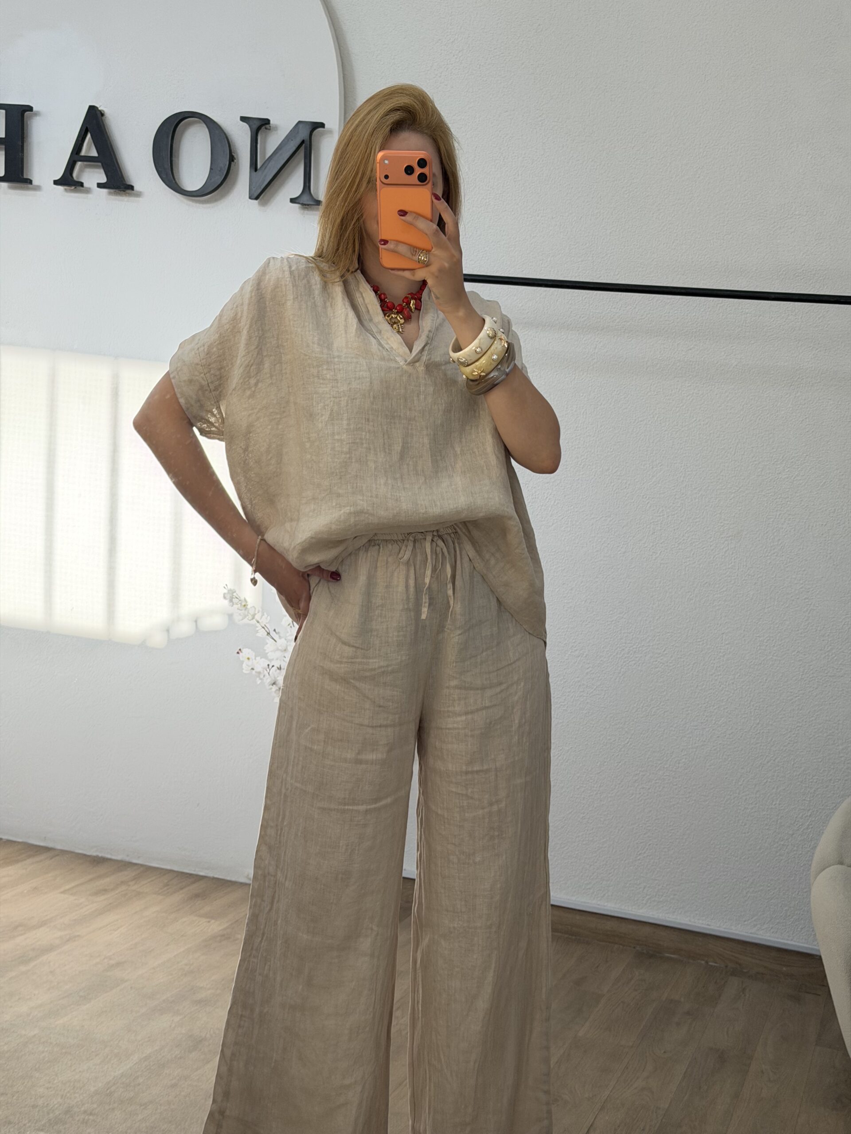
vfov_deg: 39.7
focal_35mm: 48
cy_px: 567
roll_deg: -4.5
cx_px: 426
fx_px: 1573
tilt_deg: -24.0
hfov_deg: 30.3
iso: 80
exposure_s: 1/363
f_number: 1.78
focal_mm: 6.76
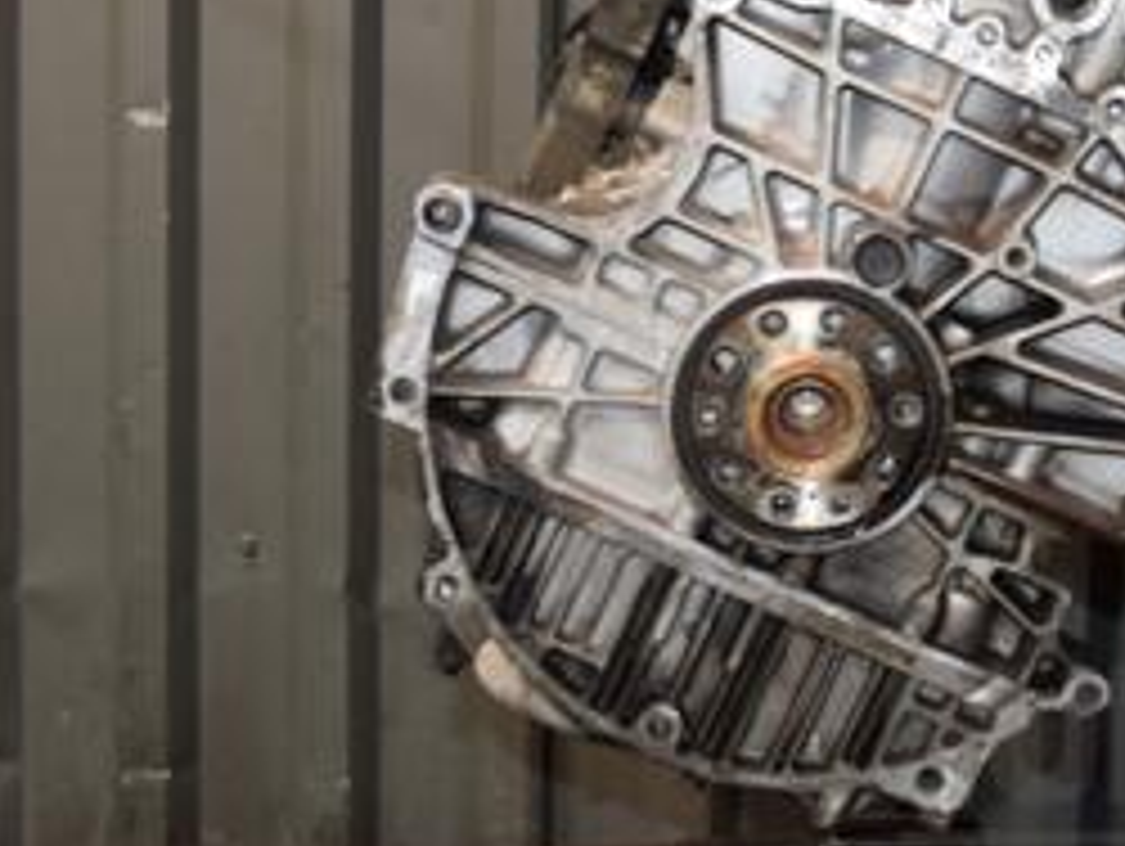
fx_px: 2472
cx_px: 801
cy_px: 135
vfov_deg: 19.2
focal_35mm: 76
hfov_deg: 25.4
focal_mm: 22
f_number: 5
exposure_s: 1/60
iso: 800
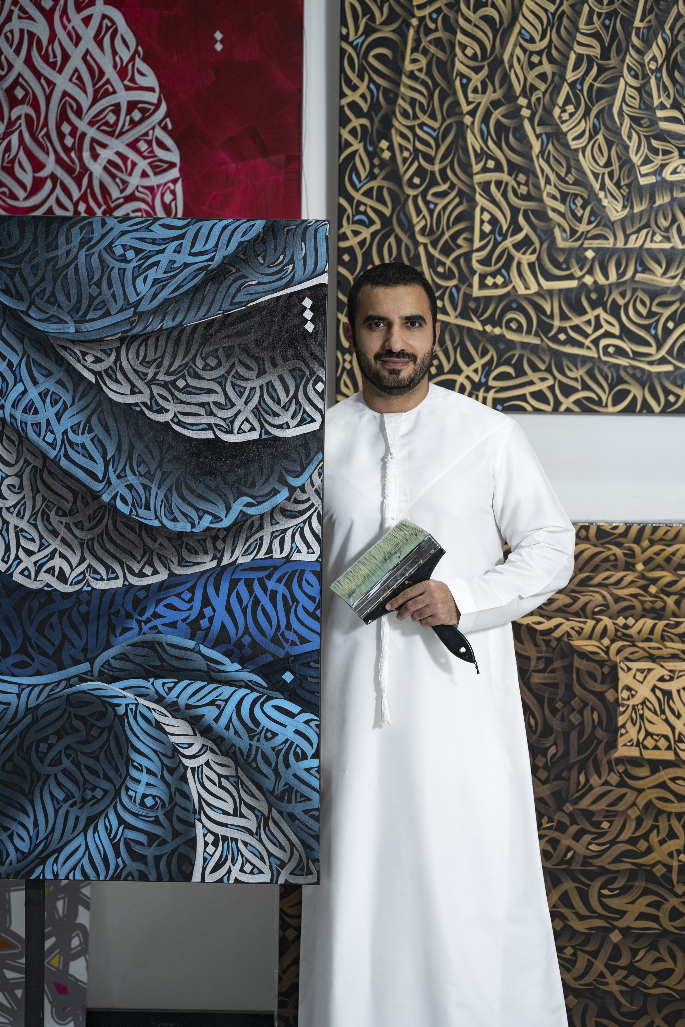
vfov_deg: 19.5
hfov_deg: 13.0
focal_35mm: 105
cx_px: 342
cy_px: 514
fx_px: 2997
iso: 250
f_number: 4
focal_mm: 105
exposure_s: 1/160
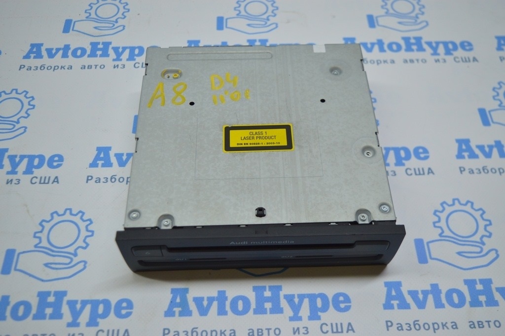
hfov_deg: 49.6
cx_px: 252
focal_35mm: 39
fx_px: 547
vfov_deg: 34.2
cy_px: 168
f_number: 4
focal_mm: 26
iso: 400
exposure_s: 1/125
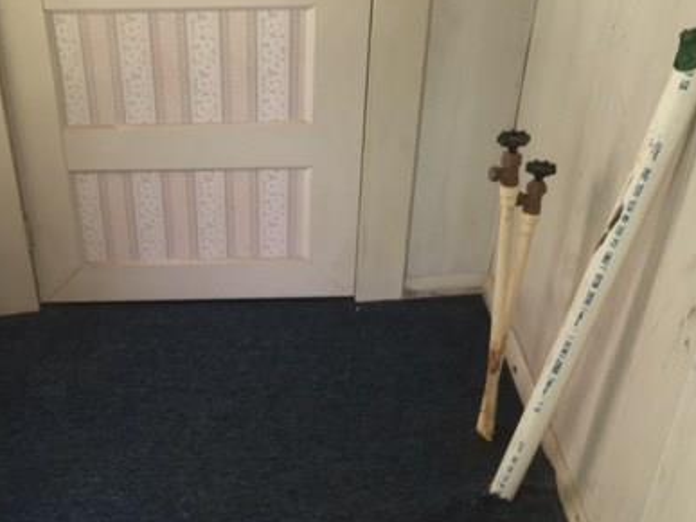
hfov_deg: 39.0
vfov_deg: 29.6
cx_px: 212
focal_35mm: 48
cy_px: 412
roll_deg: +2.4
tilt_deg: -38.1
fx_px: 965
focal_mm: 4.15
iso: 80
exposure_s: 1/30
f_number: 2.2
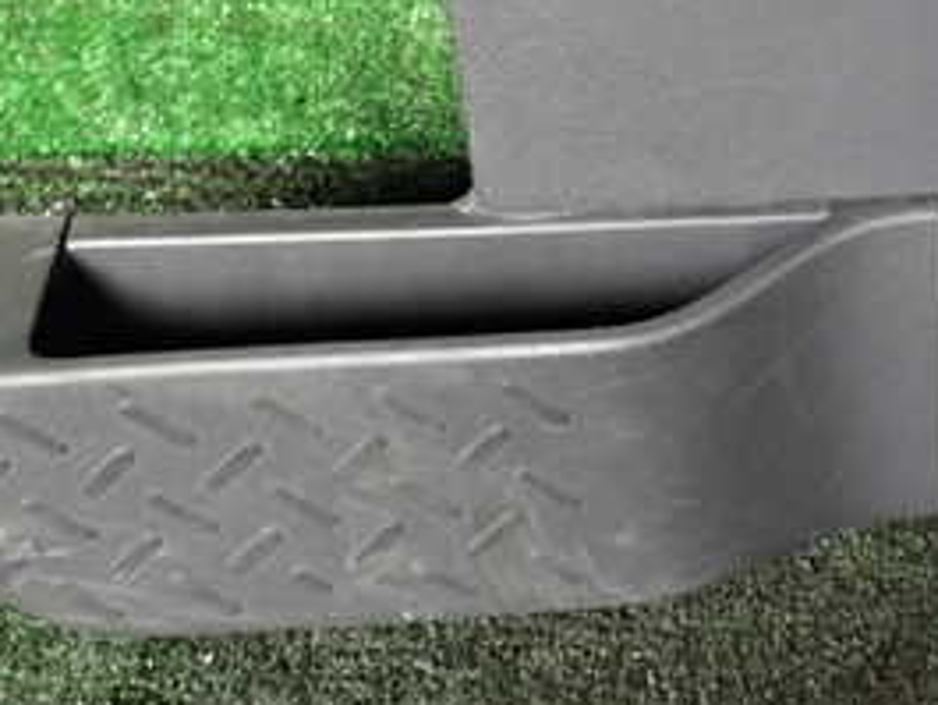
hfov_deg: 27.1
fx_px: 1843
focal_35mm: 68
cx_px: 913
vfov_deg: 20.6
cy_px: -64
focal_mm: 5.4
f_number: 2.3
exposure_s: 1/30
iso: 250
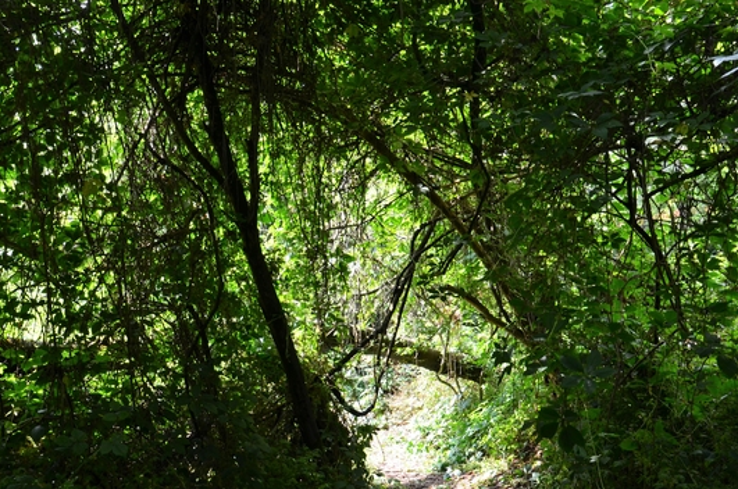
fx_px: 728
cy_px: 245
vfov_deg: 37.2
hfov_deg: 53.7
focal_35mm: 36
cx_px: 338
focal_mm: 21
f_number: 10
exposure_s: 1/60
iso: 360
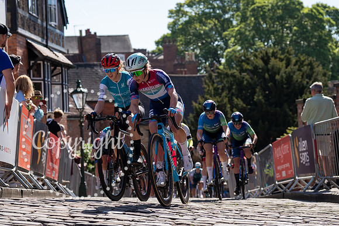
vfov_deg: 15.3
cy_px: 121
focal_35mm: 89
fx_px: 841
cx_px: 162
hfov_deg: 22.8
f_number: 3.5
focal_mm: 70
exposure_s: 1/1000
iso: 100
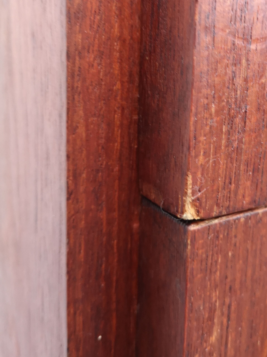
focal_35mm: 42
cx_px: 208
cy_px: 121
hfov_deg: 33.5
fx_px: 432
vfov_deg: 44.2
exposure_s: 1/33.3
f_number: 1.8
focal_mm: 3.95
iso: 160
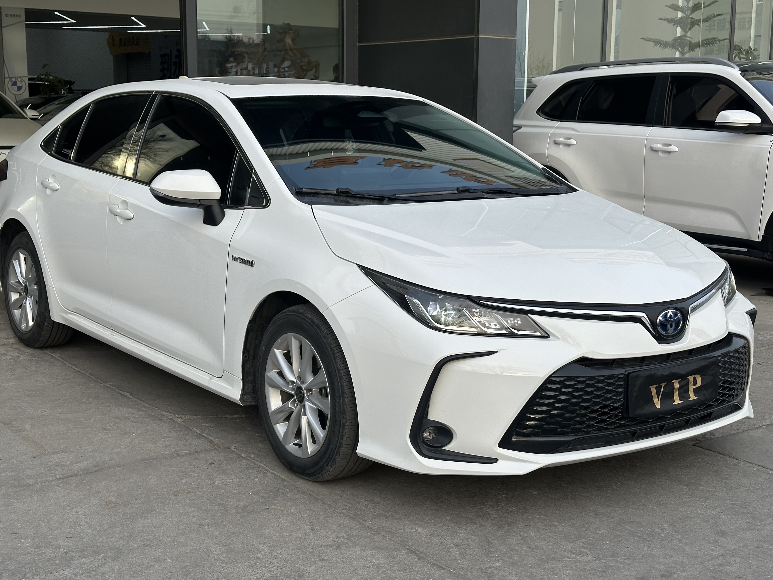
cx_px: 375
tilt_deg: -9.1
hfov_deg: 37.5
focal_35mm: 51
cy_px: 286
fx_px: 1139
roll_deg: -0.6
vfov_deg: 28.6
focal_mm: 6.86
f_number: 1.78
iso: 64
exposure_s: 1/1095
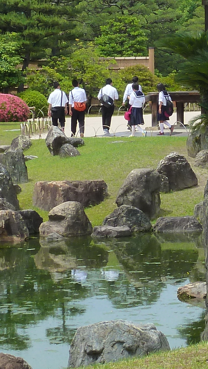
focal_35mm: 148
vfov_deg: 14.5
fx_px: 1451
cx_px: 297
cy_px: 101
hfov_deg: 8.1
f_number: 4.5
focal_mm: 7.3
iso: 125
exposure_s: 1/500
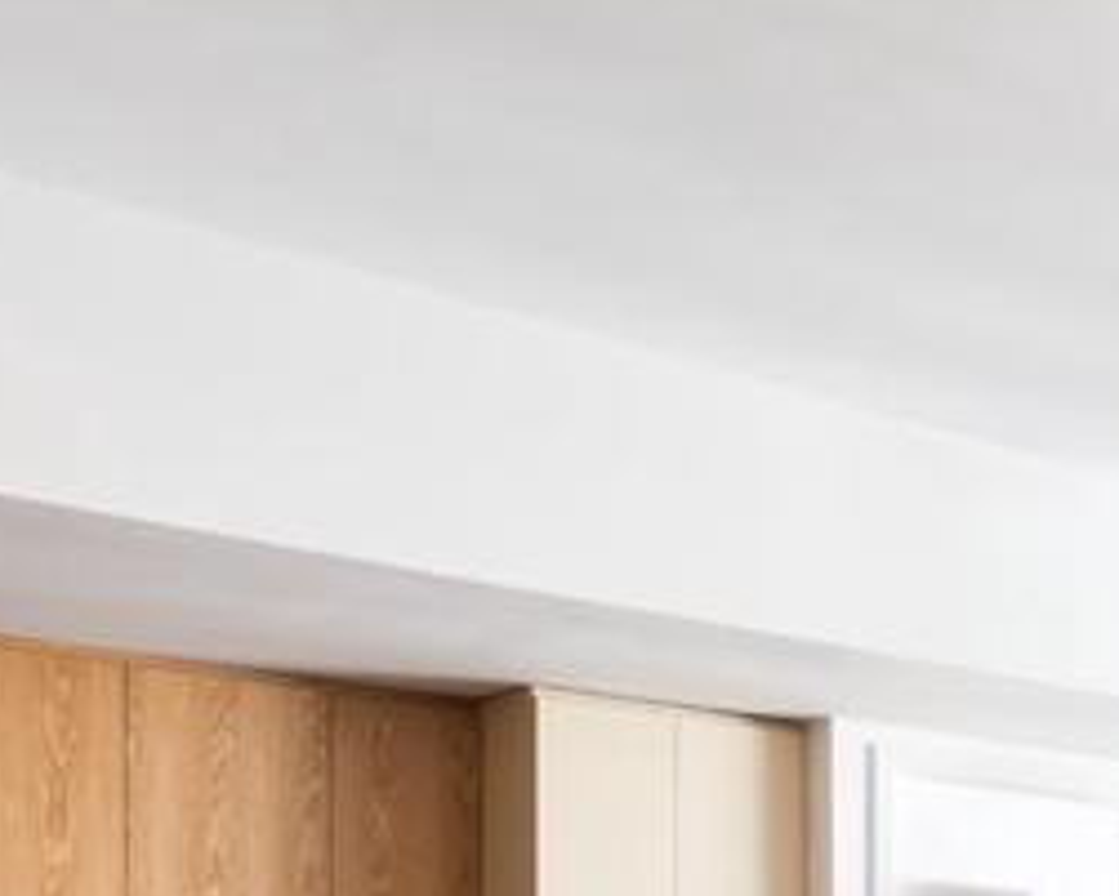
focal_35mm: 65
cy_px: 1112
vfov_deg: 21.6
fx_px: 2154
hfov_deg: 25.6
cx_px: 1395
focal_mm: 17
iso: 800
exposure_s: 1/160
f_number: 13
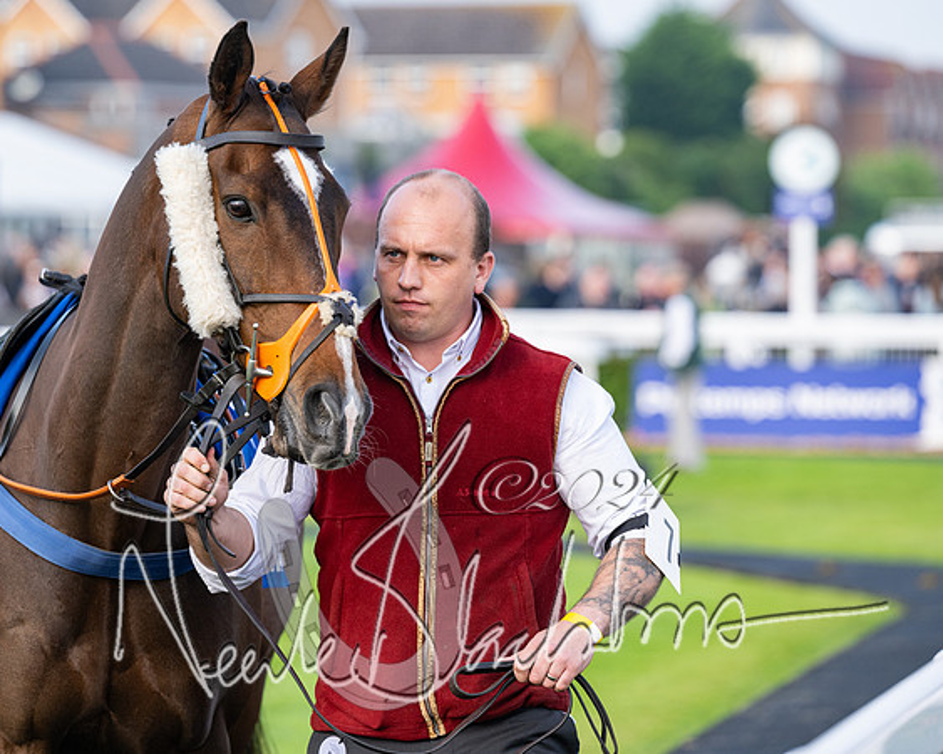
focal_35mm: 204
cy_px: 350
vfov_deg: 7.6
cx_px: 417
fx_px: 5703
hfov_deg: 9.5
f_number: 4
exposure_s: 1/800
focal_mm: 165
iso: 400
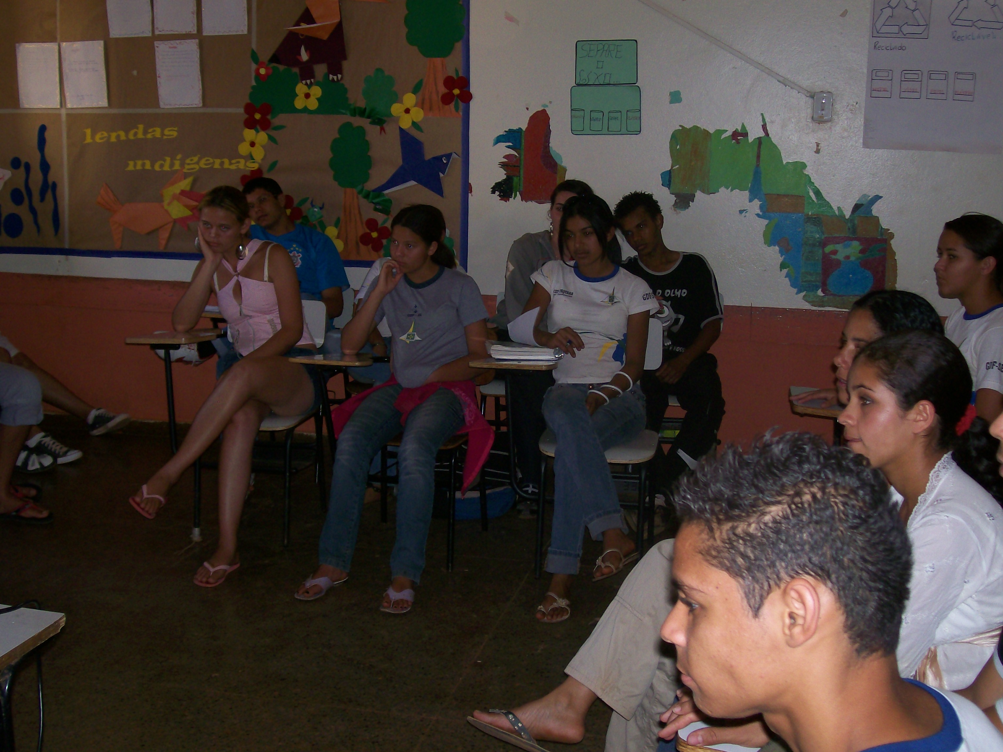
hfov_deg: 42.1
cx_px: 502
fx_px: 1304
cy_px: 376
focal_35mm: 45
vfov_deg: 32.2
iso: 80
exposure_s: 1/73.1
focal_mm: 7.6
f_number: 3
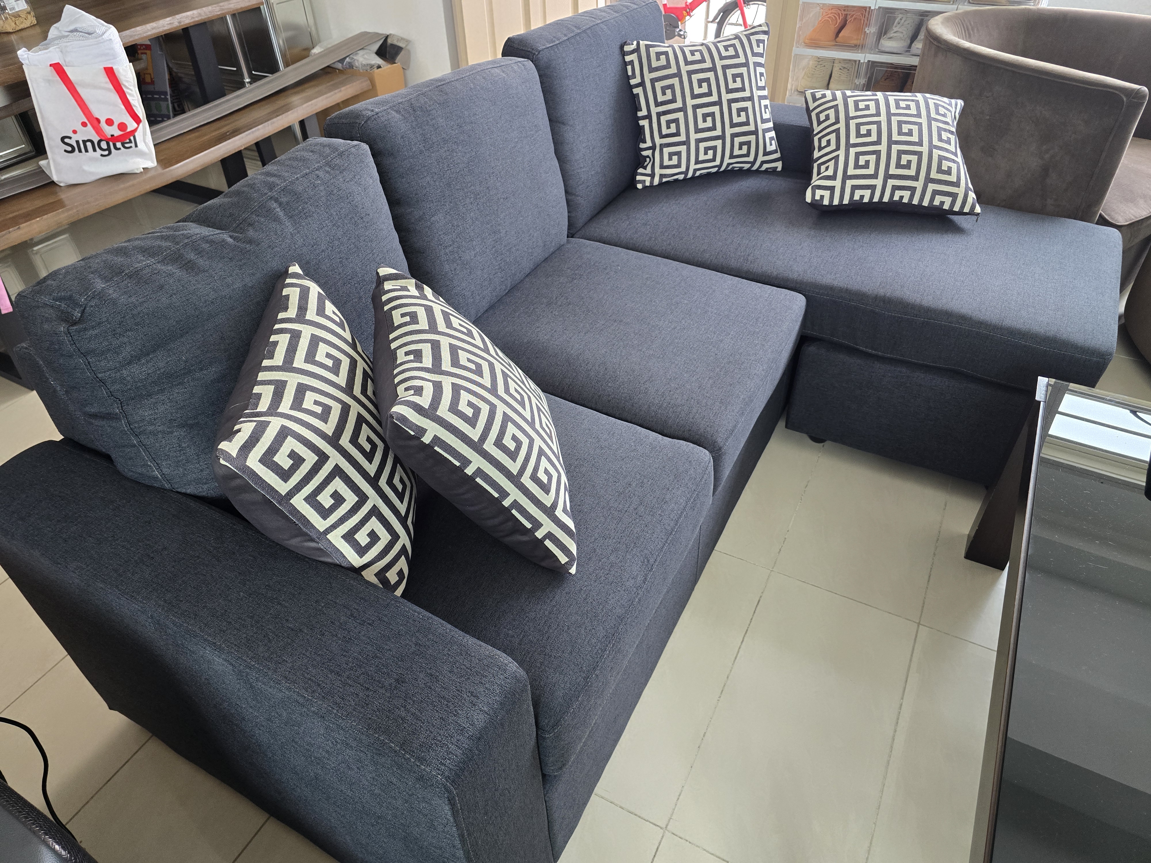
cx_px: 576
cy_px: 432
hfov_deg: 73.9
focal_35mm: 23
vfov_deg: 58.9
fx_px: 765
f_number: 1.7
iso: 400
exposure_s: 1/100
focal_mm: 6.3
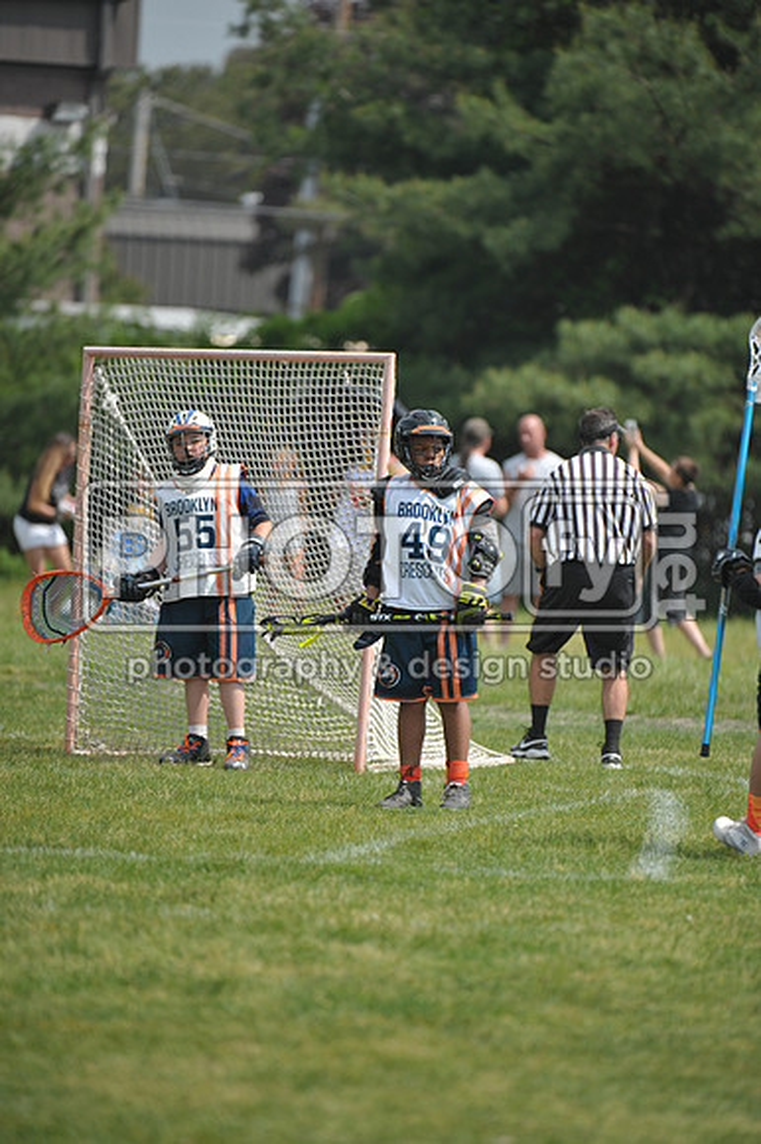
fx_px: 9841
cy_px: 572
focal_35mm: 310
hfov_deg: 4.4
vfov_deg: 6.7
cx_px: 380
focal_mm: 310
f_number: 4
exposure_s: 1/4000
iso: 640
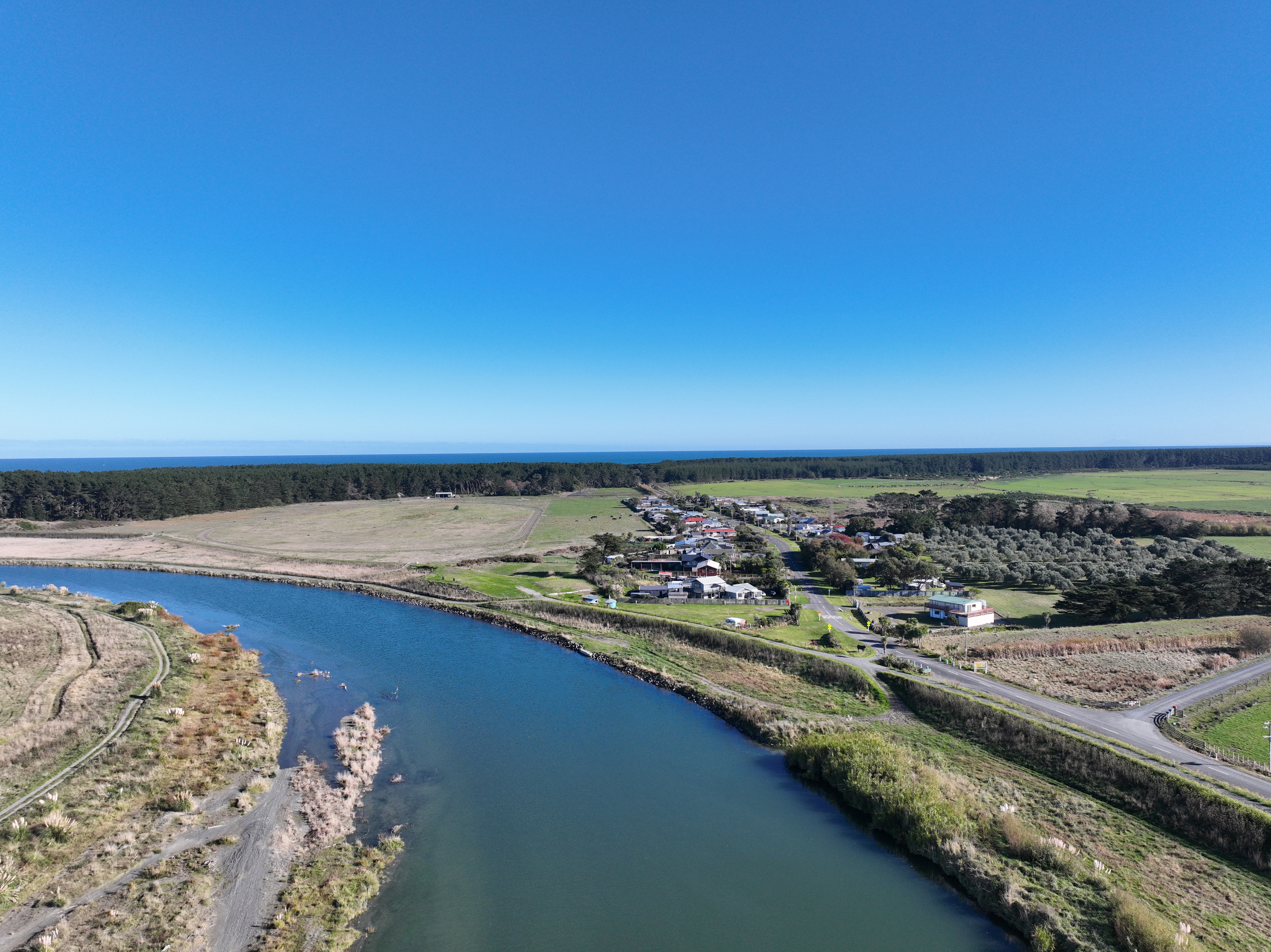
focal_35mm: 24
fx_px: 881
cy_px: 476
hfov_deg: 71.6
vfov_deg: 56.8
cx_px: 636
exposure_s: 1/1600
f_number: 2.8
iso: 140
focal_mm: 12.29
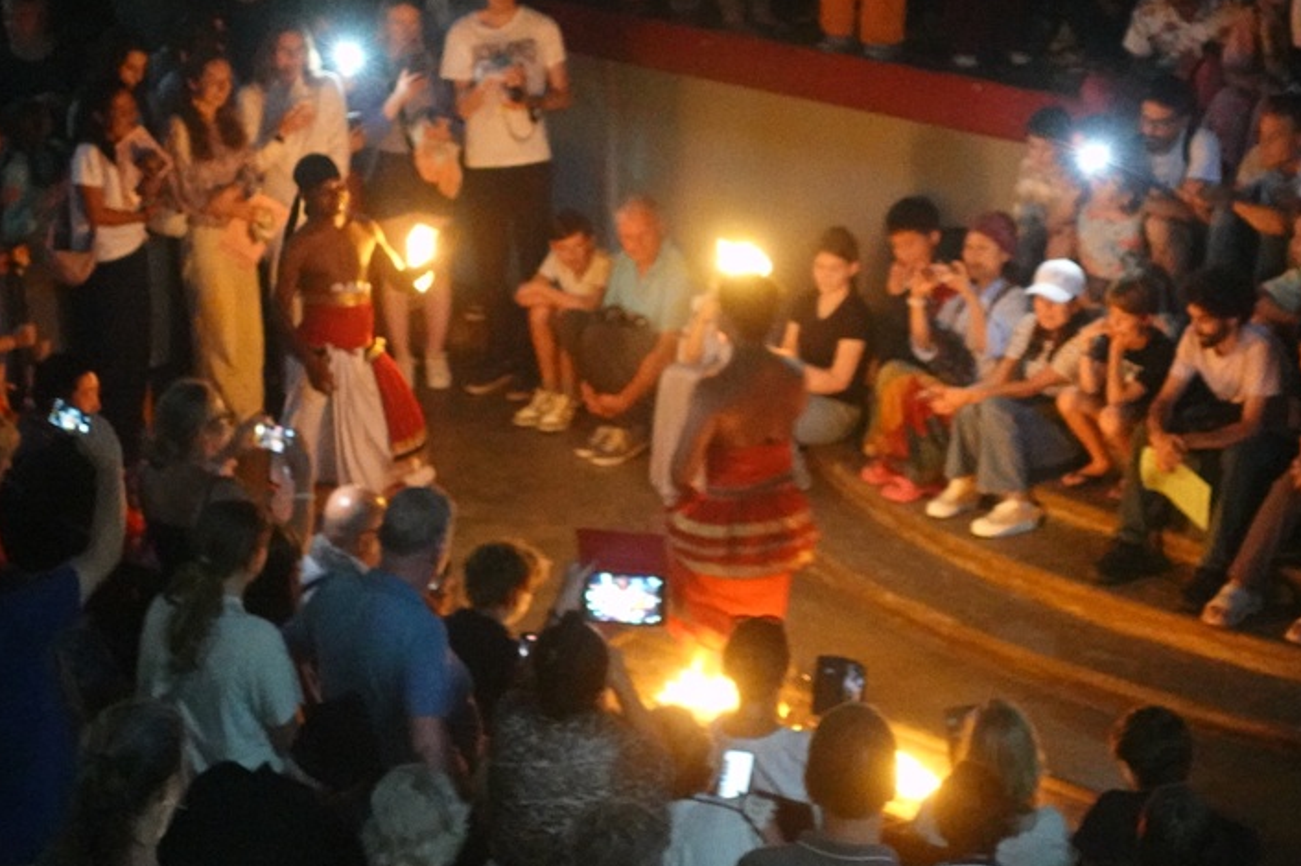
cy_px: 327
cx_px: 704
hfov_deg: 18.8
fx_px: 3937
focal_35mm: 109
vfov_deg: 12.5
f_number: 2.8
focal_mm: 24.09
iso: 6400
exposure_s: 1/40
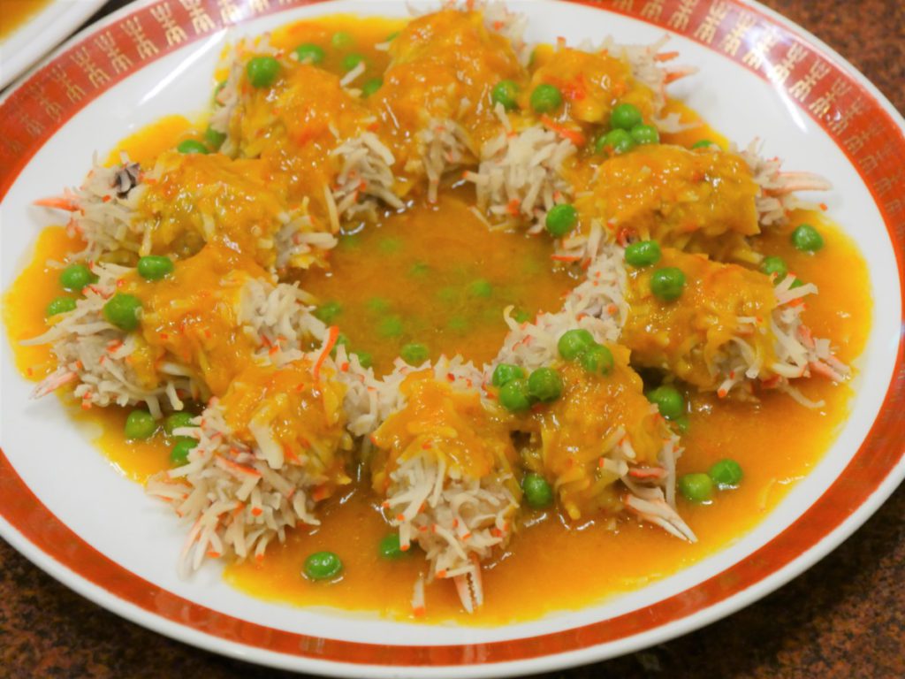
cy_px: 340
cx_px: 452
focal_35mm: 168
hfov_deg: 11.8
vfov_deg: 8.8
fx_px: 4392
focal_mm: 84
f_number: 5.4
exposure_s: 1/80
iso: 3200
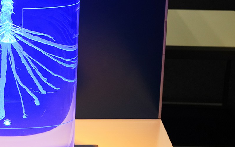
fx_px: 685
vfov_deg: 11.9
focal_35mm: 107
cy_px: -39
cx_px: 5
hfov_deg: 19.0
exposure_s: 1/100
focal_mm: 42
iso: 3200
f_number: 6.3
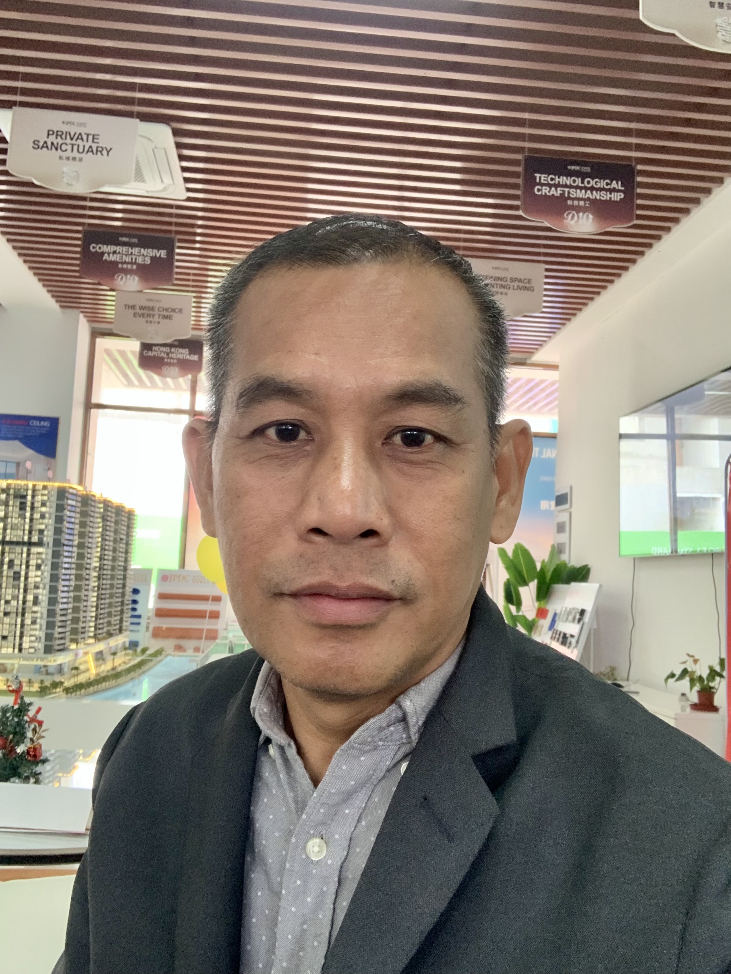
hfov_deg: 44.2
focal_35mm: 32
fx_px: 901
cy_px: 487
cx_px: 366
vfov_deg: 56.8
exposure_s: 1/60
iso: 250
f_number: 2.2
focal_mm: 2.87
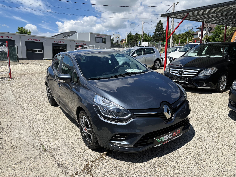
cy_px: 88
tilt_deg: -6.7
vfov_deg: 53.1
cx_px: 118
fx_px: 177
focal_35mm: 26
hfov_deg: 67.3
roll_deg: -1.2
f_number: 1.6
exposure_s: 1/3788
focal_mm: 5.96
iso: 50
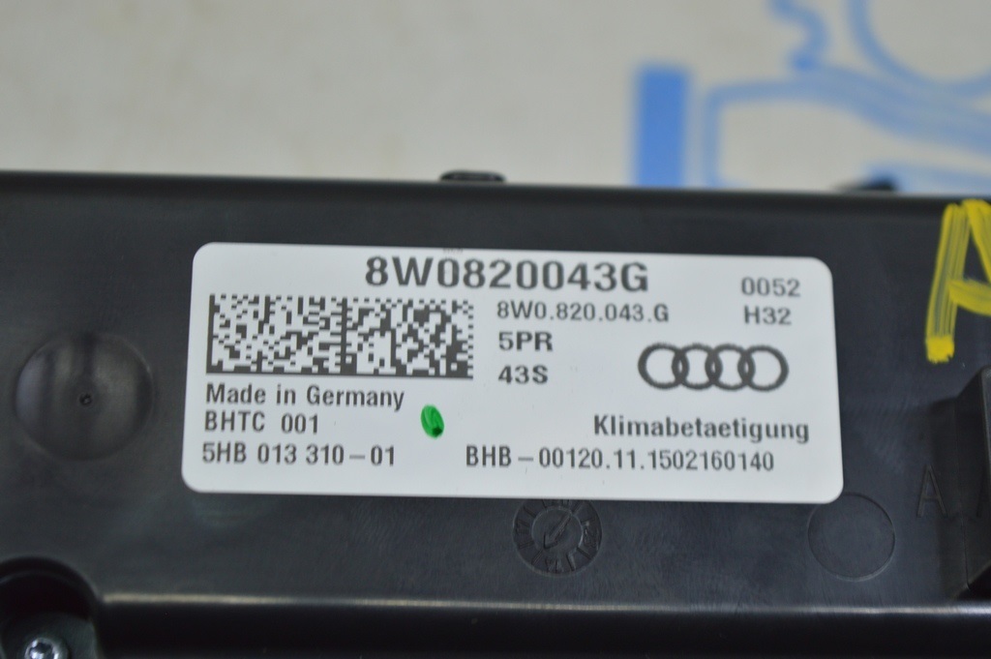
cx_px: 496
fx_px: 2269
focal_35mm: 82
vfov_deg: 16.5
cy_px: 330
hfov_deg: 24.6
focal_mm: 55
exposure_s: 1/40
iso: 400
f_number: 5.6
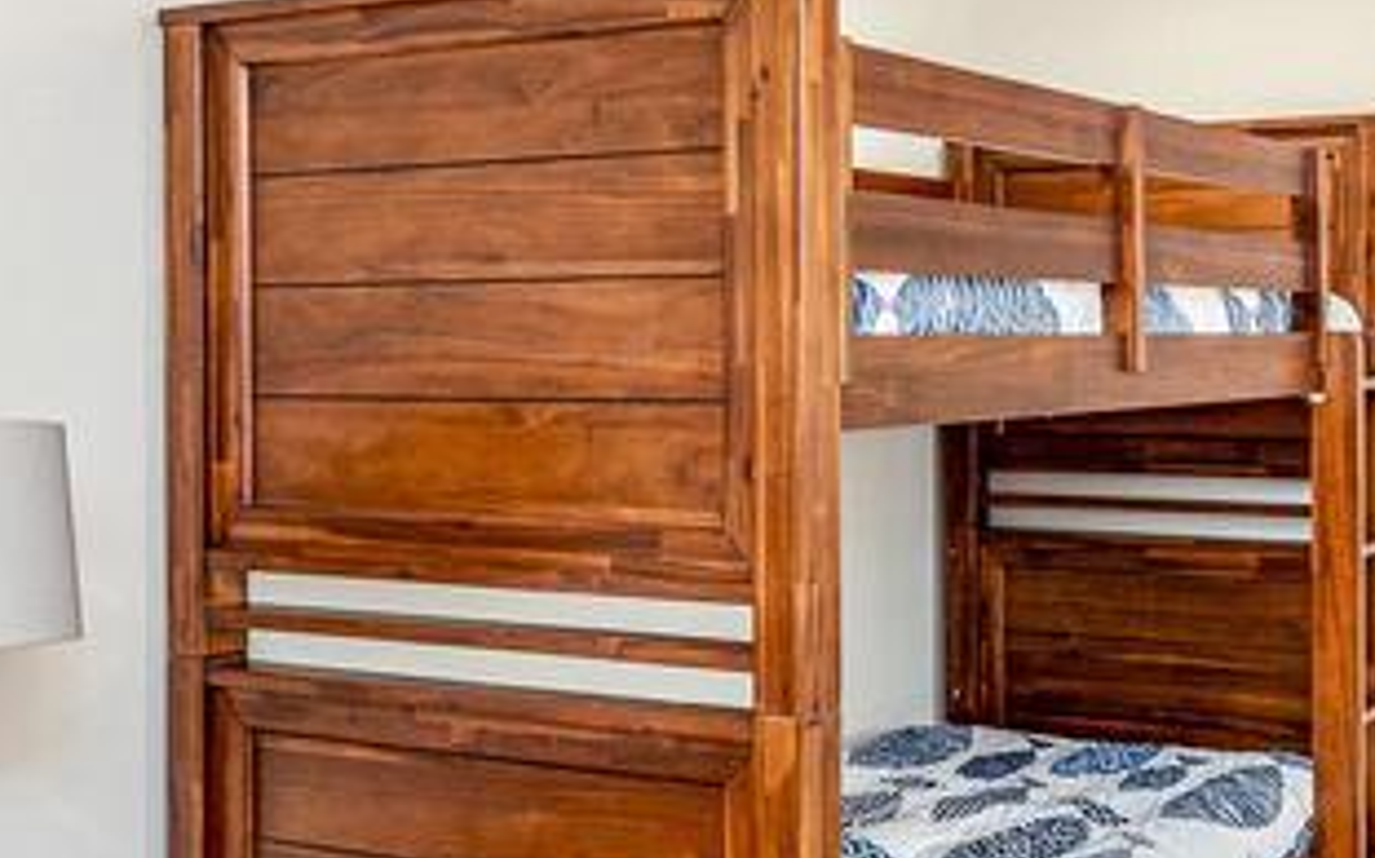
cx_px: 1194
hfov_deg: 40.0
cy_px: 498
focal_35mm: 47
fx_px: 1760
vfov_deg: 27.3
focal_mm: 14
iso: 560
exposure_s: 1/60
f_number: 4
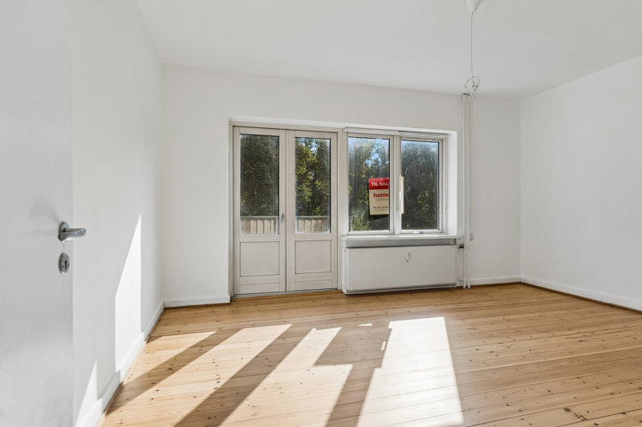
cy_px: 214
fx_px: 374
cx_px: 321
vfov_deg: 59.5
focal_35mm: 21
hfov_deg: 81.2
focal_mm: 14
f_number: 8
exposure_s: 1/125
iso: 200
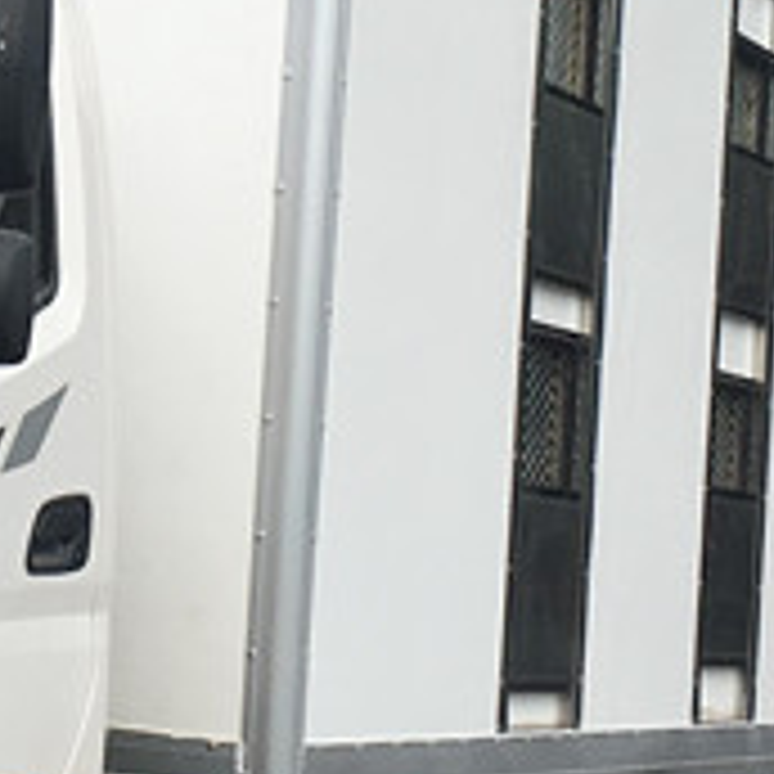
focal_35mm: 149
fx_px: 3769
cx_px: -171
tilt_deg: +5.9
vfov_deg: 11.7
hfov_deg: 11.5
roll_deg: -5.5
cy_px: 112
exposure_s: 1/974
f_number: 2.2
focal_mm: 4.15
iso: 25
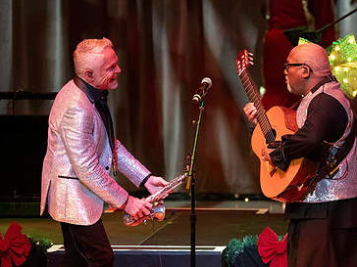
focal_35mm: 658
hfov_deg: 3.0
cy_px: 185
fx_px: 6786
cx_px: 236
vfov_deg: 2.3
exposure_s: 1/320
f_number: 7.1
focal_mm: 400
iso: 5000
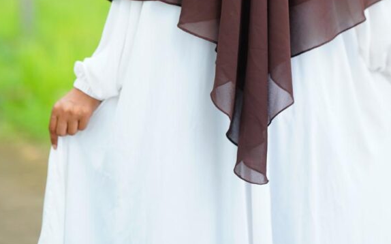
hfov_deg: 12.0
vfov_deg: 7.4
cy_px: -97
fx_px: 1853
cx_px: 253
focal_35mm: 174
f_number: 1.4
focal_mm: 85
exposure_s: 1/200
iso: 100
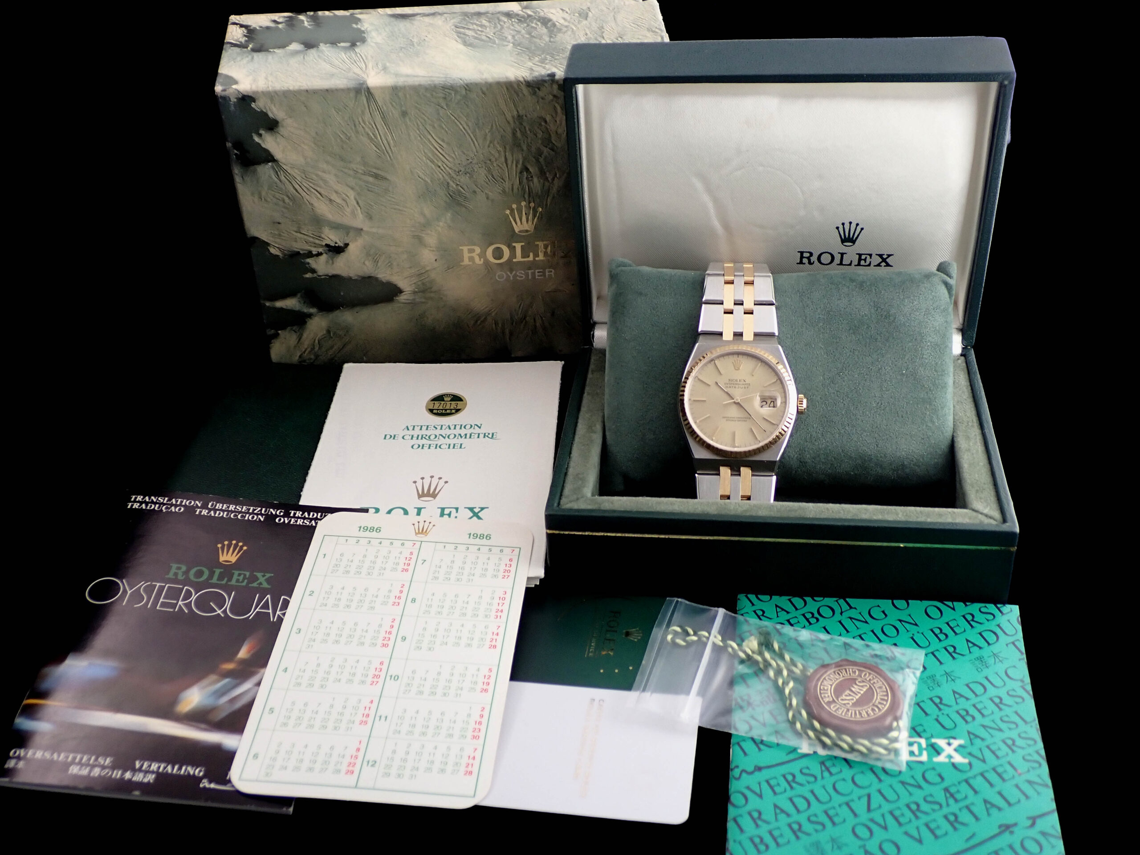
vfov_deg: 35.1
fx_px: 1350
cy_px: 428
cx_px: 570
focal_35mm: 41
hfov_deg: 45.8
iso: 200
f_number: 2.8
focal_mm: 7.31
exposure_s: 1/40
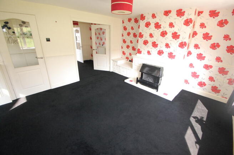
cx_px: 117
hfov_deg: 100.4
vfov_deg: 77.2
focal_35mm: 15
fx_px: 97
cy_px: 78
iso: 1600
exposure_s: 1/160
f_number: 5
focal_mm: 10
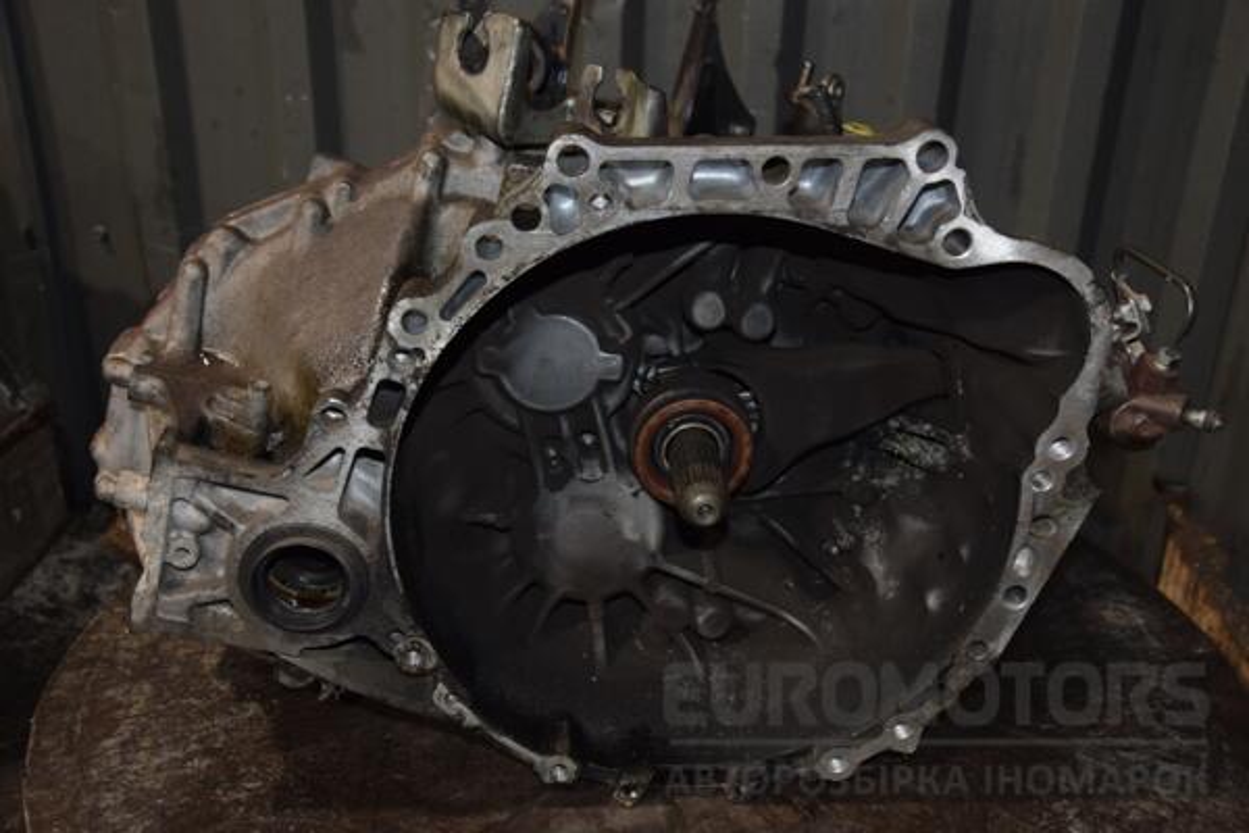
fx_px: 1457
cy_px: 416
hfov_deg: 46.4
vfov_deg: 31.9
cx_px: 624
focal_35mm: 42
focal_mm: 28
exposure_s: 1/60
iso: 800
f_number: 5
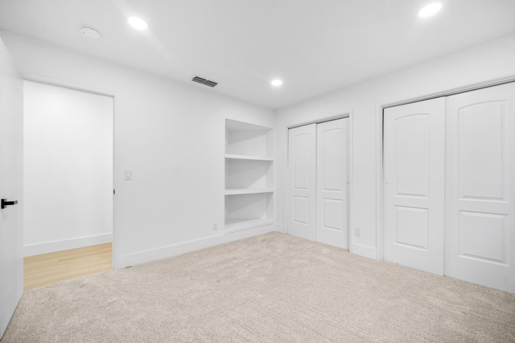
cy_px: 172
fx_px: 200
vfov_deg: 81.2
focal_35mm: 14
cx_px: 258
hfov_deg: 104.3
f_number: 6.3
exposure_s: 1/125
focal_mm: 14
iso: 1000
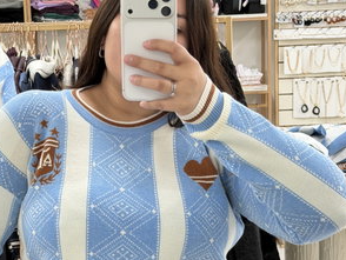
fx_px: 870
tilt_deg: -8.9
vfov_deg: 17.0
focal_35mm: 87
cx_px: 125
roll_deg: +2.5
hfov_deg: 22.4
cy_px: 154
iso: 200
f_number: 1.78
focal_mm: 6.76
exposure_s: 1/33
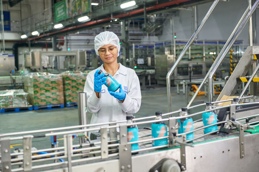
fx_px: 396
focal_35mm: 55
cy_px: 86
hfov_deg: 36.2
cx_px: 130
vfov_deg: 24.6
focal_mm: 55
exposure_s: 1/40
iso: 640
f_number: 4
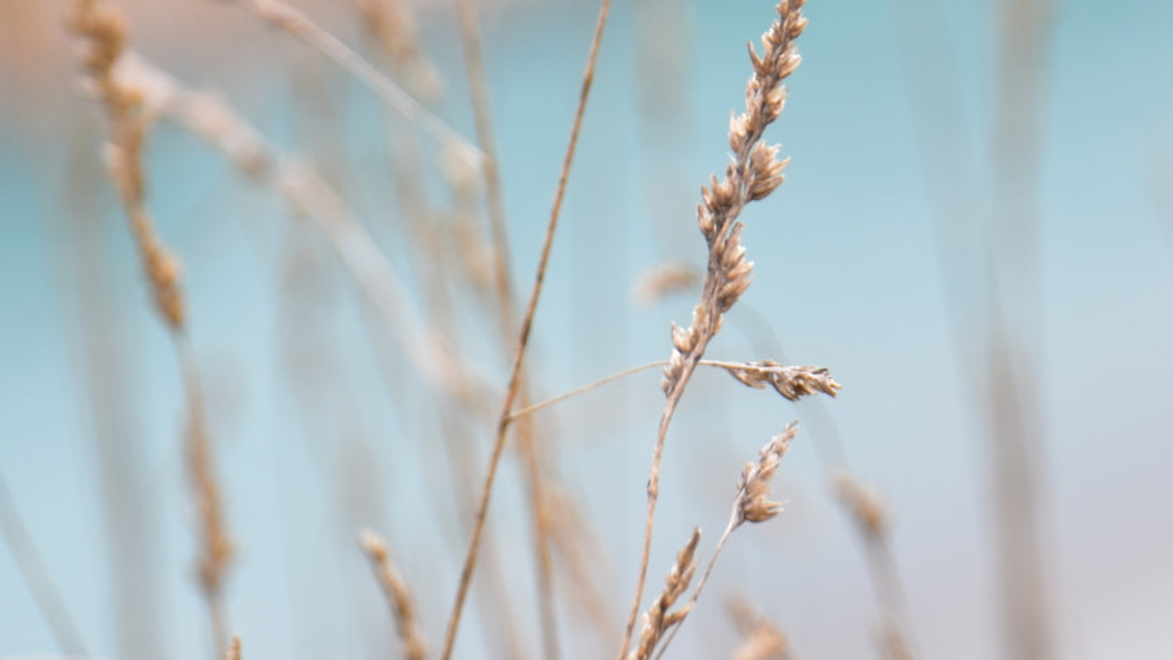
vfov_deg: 2.6
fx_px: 14369
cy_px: -28
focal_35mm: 462
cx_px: 697
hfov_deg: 4.7
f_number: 5.6
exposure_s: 1/25
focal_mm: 122
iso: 100
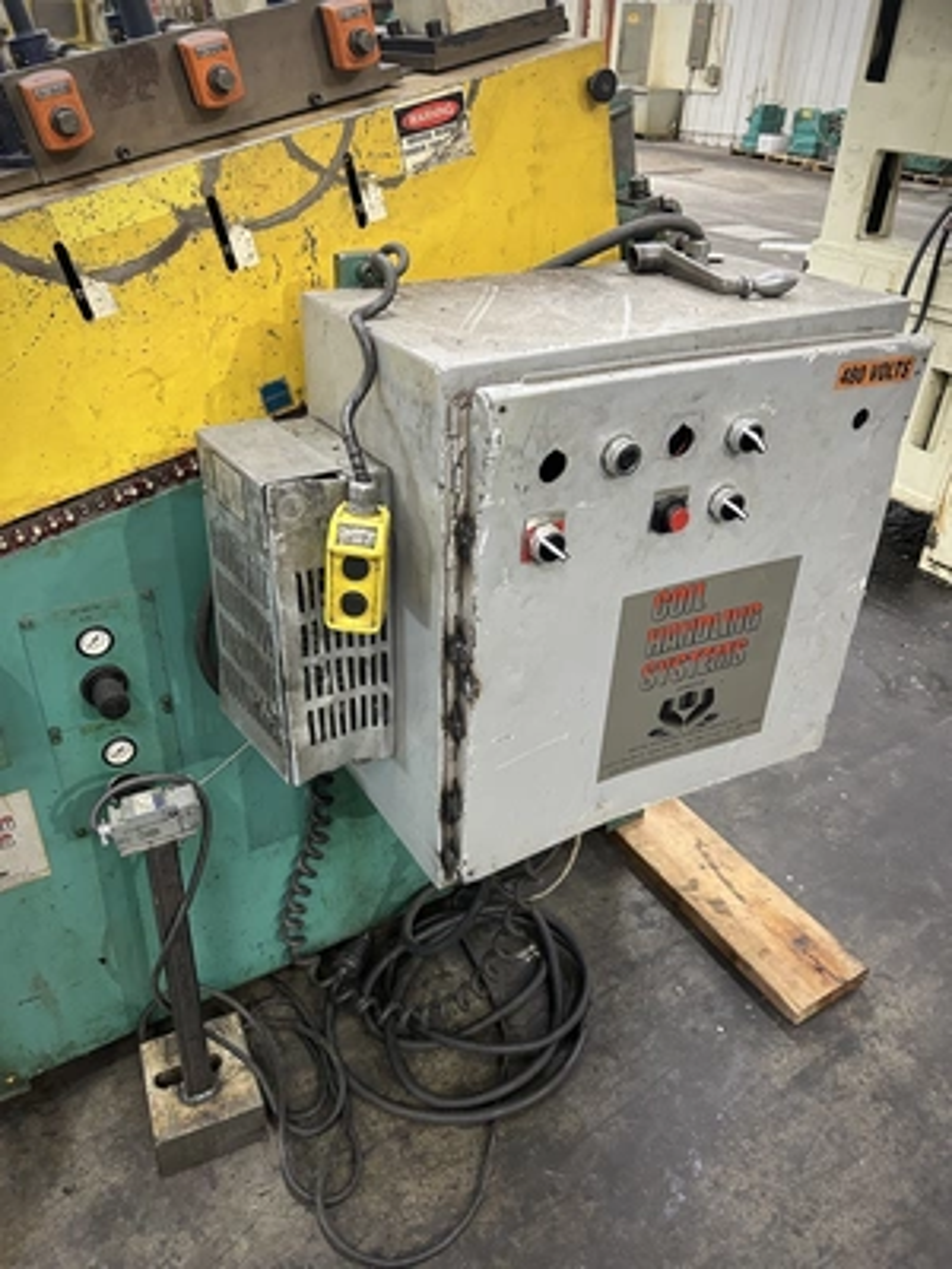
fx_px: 953
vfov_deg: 67.3
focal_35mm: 26
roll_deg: -1.8
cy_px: 634
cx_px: 476
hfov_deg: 53.1
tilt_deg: -31.6
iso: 320
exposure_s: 1/60
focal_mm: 5.7
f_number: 1.5
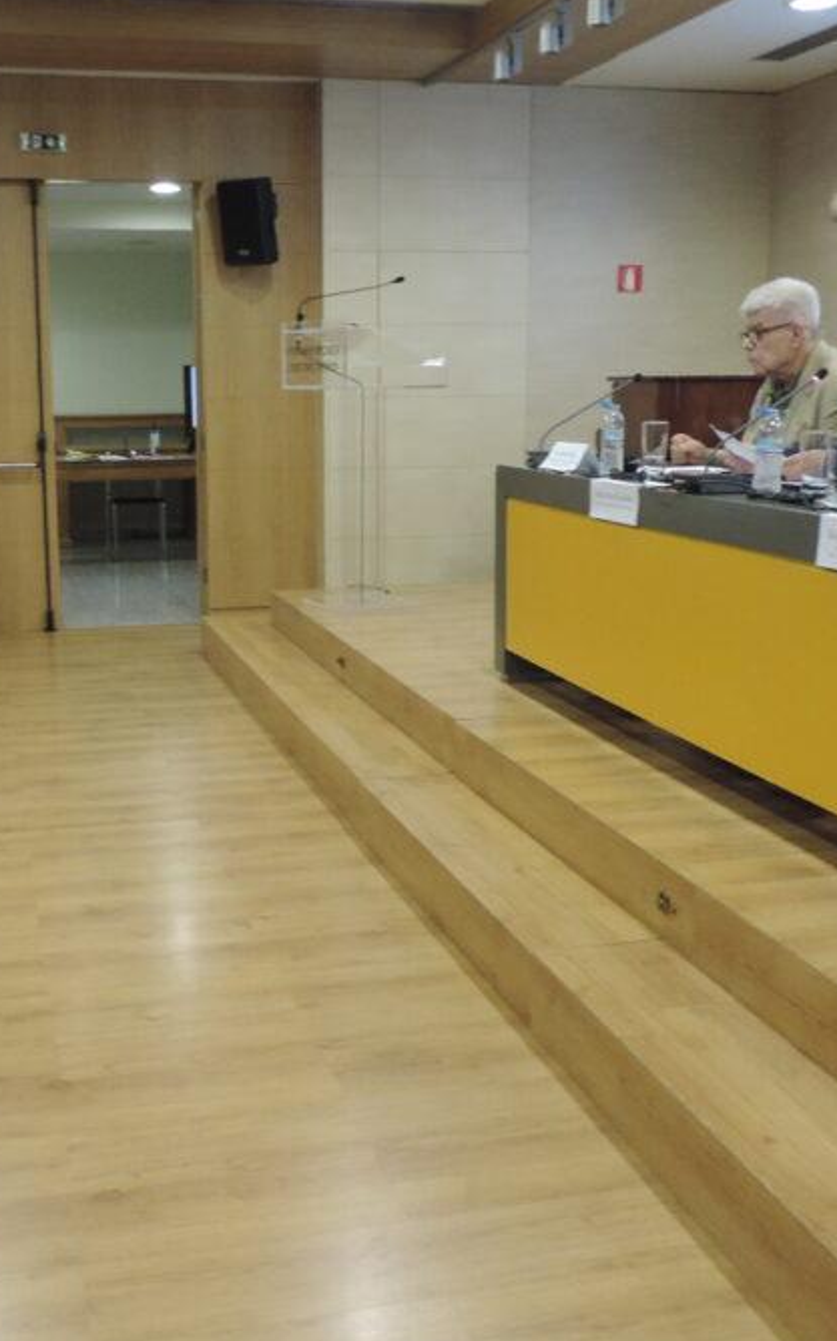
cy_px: 656
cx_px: 291
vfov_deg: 50.4
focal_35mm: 39
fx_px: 1425
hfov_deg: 32.5
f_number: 3
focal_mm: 4.3
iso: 400
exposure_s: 1/30
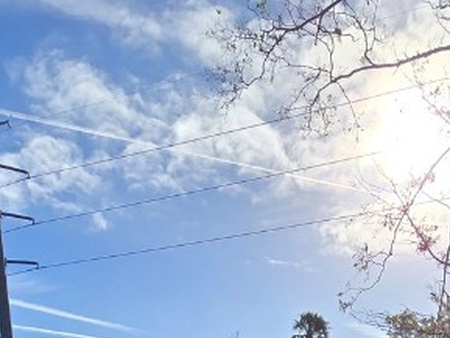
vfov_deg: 22.3
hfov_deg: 39.8
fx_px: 598
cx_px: 349
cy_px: 575
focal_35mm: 46
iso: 50
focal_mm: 2.2
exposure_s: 1/4032
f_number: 2.2
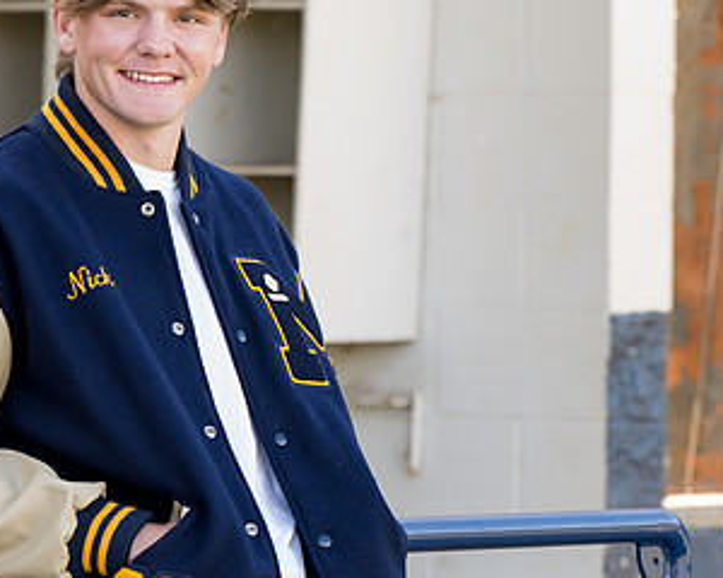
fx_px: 6655
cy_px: 422
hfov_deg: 6.2
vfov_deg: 5.0
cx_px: 247
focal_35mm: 311
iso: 640
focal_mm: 122
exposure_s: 1/320
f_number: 4
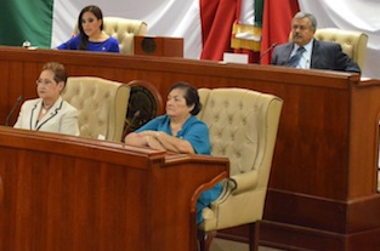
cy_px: 93
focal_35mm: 132
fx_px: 1388
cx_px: 83
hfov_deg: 15.5
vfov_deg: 10.3
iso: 5000
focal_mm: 55
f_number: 5.6
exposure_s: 1/30
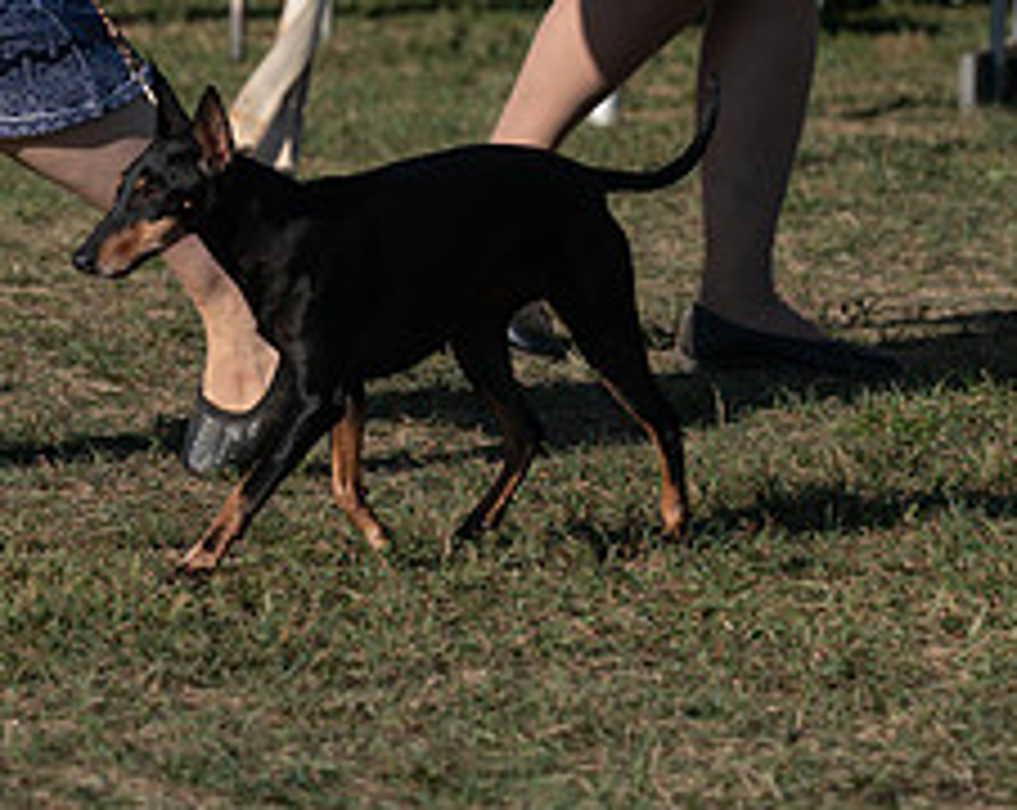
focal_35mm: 312
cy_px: -176
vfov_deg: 4.9
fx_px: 9375
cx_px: 115
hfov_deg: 6.2
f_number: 4.5
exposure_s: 1/1250
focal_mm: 111
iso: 100
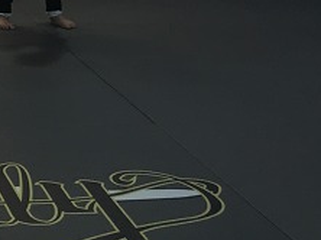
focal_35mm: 100
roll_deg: +1.5
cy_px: -72
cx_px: -175
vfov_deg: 14.2
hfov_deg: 17.5
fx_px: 926
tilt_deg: -6.0
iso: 40
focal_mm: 4.15
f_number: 2.2
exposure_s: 1/15
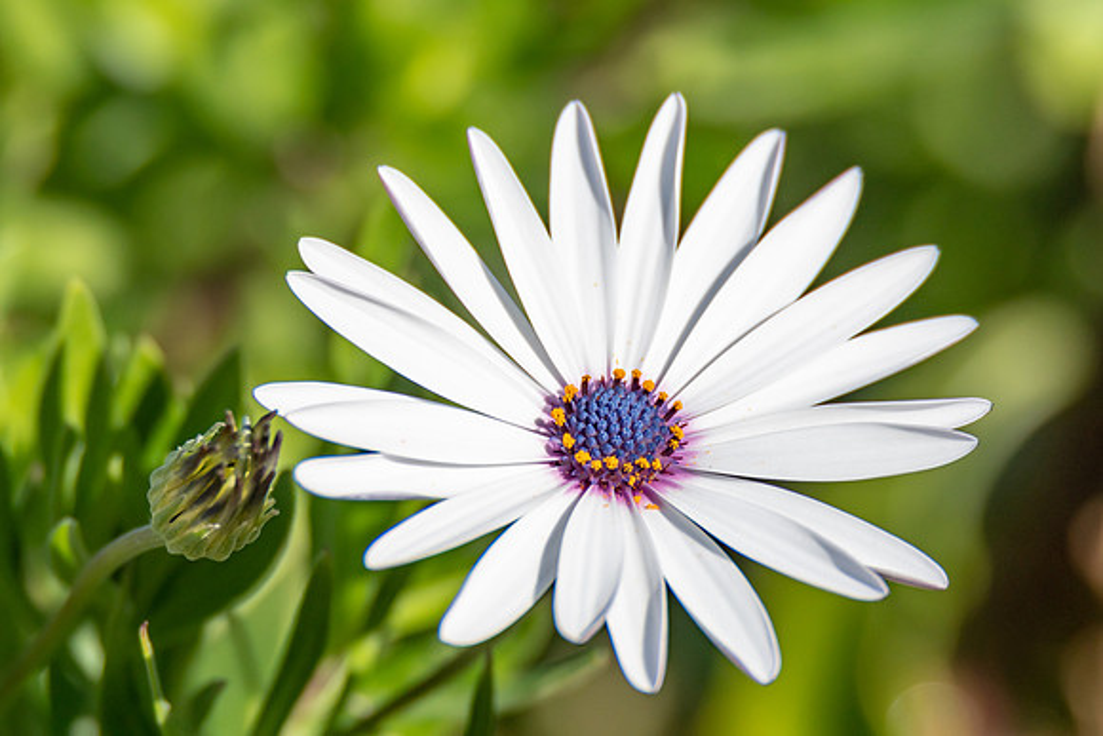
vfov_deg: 1.4
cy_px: 393
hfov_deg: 2.1
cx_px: 515
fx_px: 29424
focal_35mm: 960
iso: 200
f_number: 6.3
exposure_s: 1/2500
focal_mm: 600
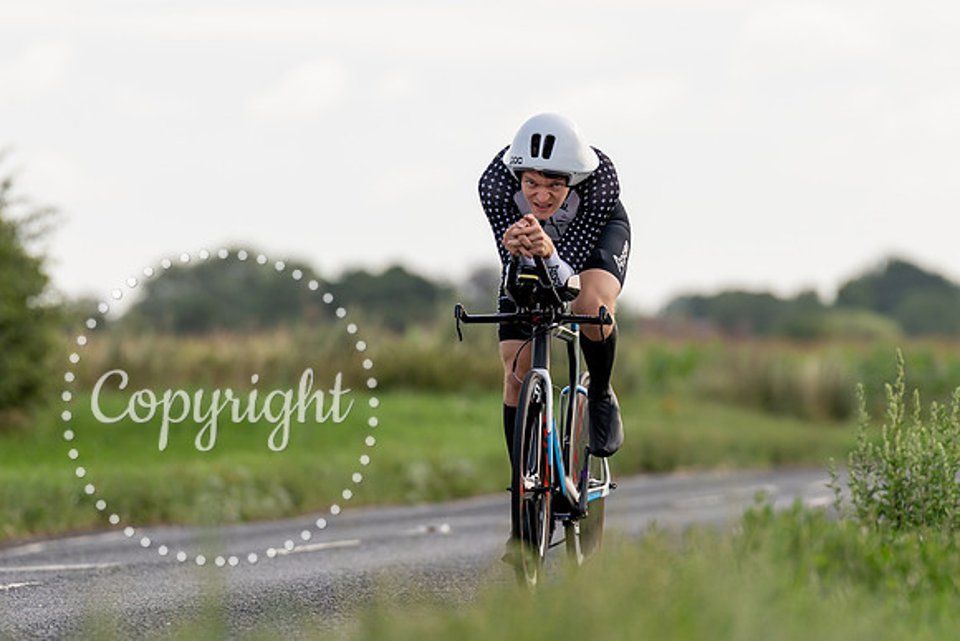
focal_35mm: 359
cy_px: 326
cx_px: 506
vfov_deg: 3.8
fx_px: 9586
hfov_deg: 5.7
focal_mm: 200
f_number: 3.2
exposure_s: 1/1000
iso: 100
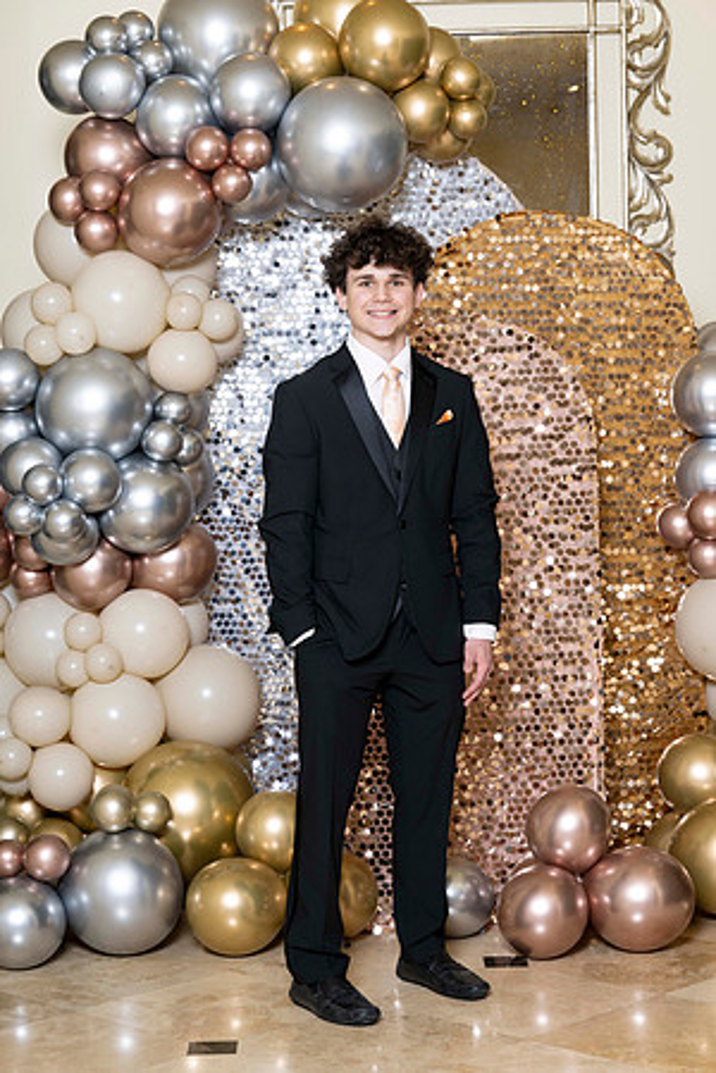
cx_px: 358
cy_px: 536
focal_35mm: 82
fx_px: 2446
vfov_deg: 24.8
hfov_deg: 16.7
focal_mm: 82
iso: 250
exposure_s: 1/200
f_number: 5.6
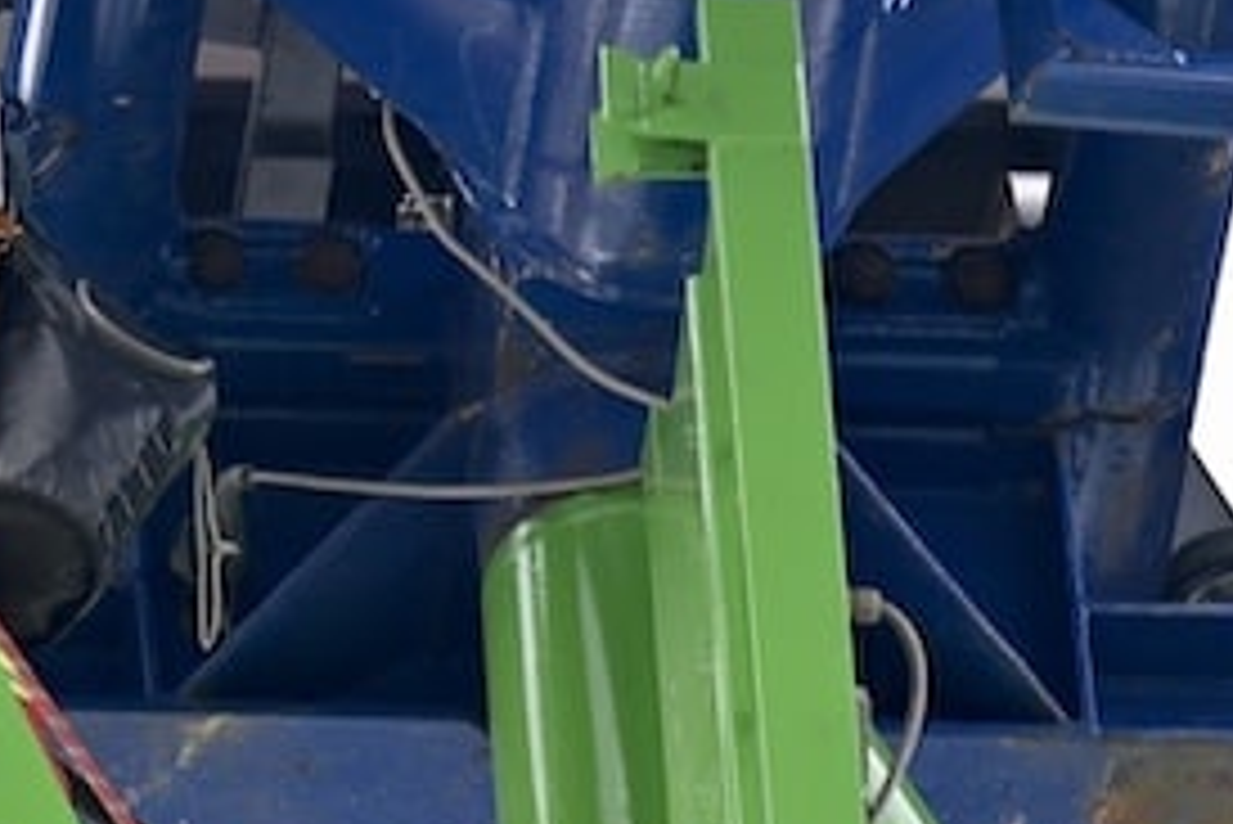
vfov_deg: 1.3
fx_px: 37145
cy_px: -525
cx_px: 99
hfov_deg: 1.9
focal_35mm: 1084
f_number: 5.6
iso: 100
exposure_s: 1/100
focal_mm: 290
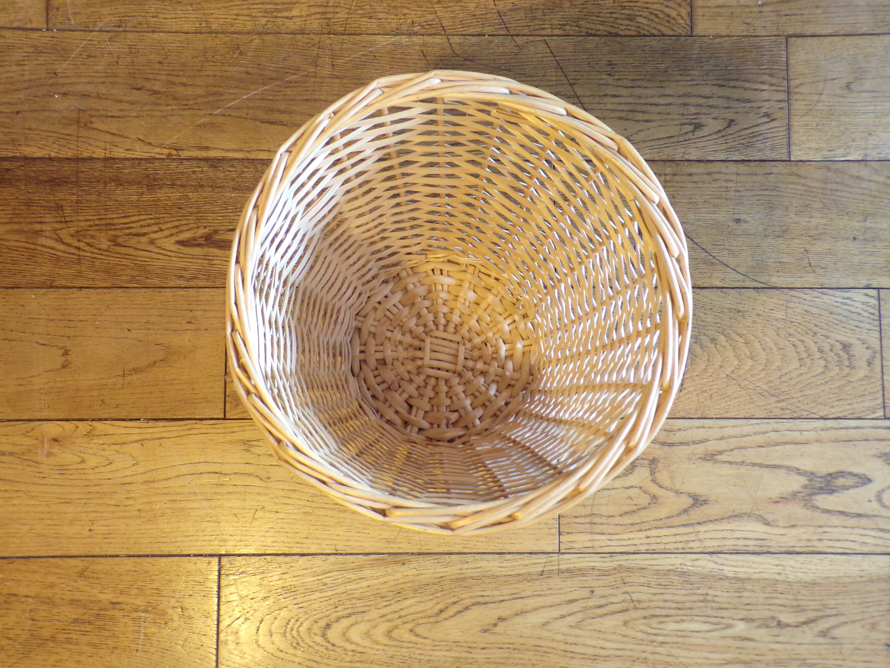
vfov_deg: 44.2
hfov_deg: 56.8
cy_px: 334
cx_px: 445
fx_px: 823
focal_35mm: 32
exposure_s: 1/17
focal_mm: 5.8
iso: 390
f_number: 3.2
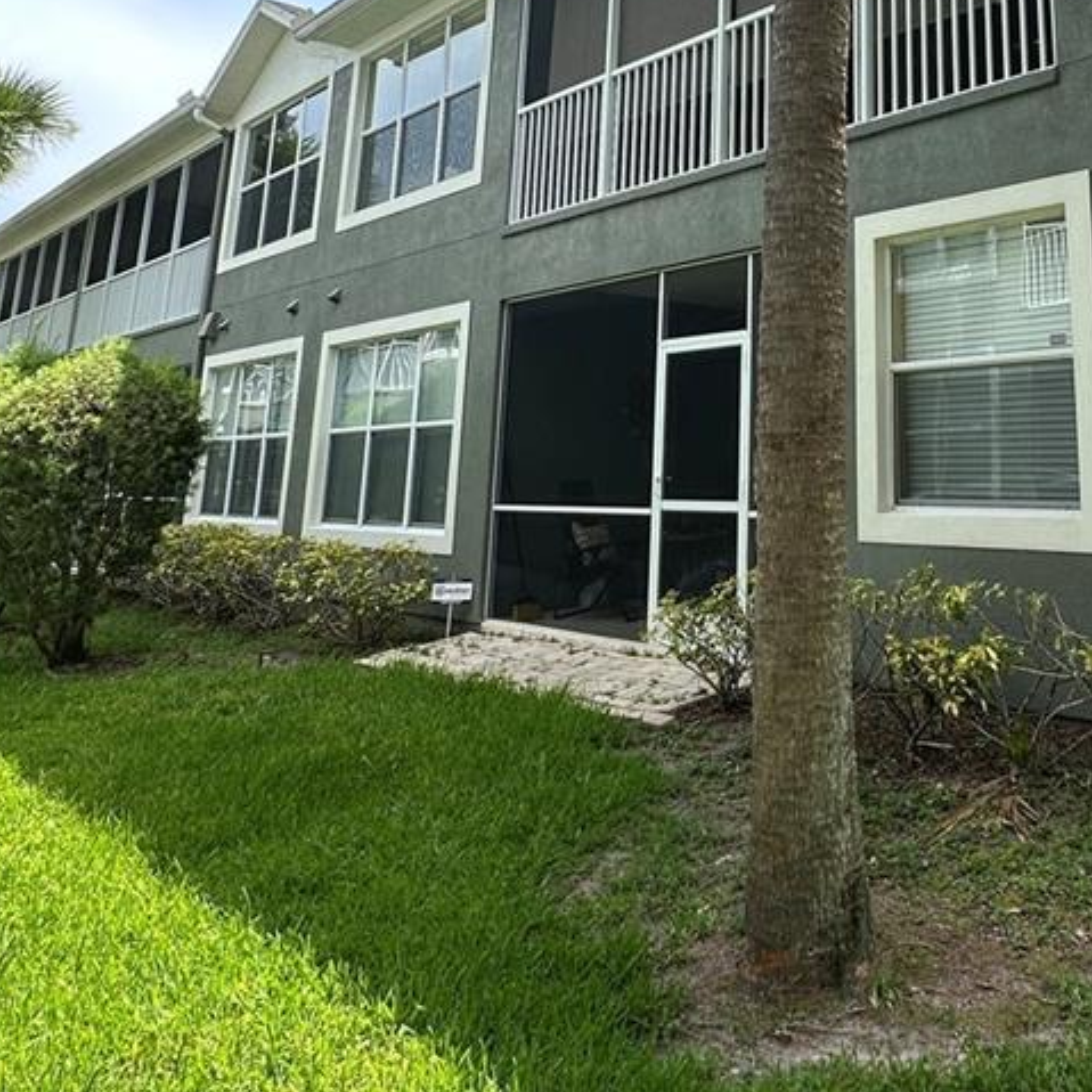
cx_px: 887
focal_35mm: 31
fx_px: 1106
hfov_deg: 49.2
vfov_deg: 49.2
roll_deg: +0.0
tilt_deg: +13.6
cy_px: 203
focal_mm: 2.22
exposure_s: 1/530
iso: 40
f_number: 2.2
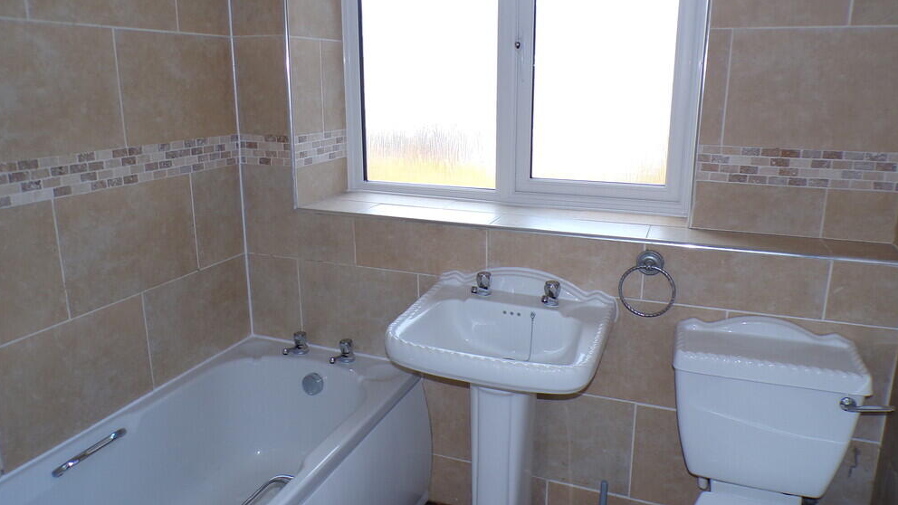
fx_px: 643
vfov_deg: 42.8
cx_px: 457
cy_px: 224
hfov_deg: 69.9
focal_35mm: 27
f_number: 3
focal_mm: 4.3
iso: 100
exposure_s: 1/70
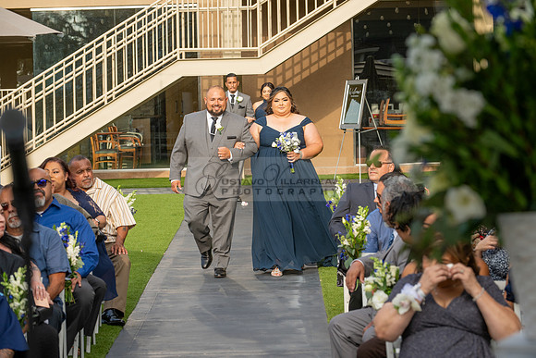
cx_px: 268
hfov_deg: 15.8
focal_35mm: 130
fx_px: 1936
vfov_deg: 10.6
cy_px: 179
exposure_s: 1/400
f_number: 6.3
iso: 400
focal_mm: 130
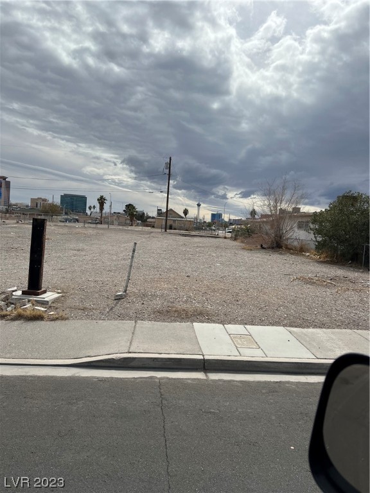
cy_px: 246
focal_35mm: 26
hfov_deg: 53.1
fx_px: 371
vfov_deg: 67.3
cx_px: 185
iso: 50
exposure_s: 1/10309
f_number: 1.5
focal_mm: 5.7
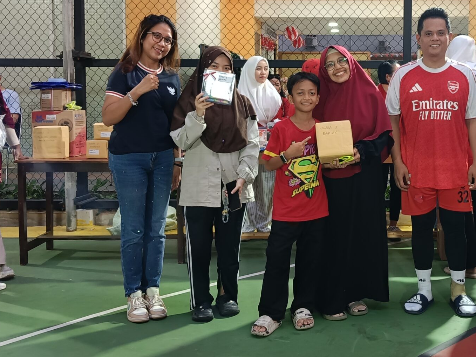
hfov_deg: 38.0
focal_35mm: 49
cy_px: 127
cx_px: 354
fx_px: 674
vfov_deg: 29.5
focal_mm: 4.84
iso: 640
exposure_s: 1/50
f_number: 1.8
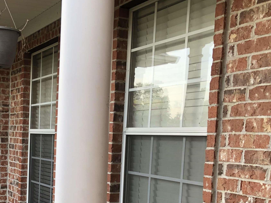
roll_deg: -0.5
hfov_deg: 35.8
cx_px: 41
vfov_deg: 27.8
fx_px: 399
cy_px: 173
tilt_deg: -5.1
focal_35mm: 51
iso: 50
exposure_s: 1/120
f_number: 1.8
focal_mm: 4
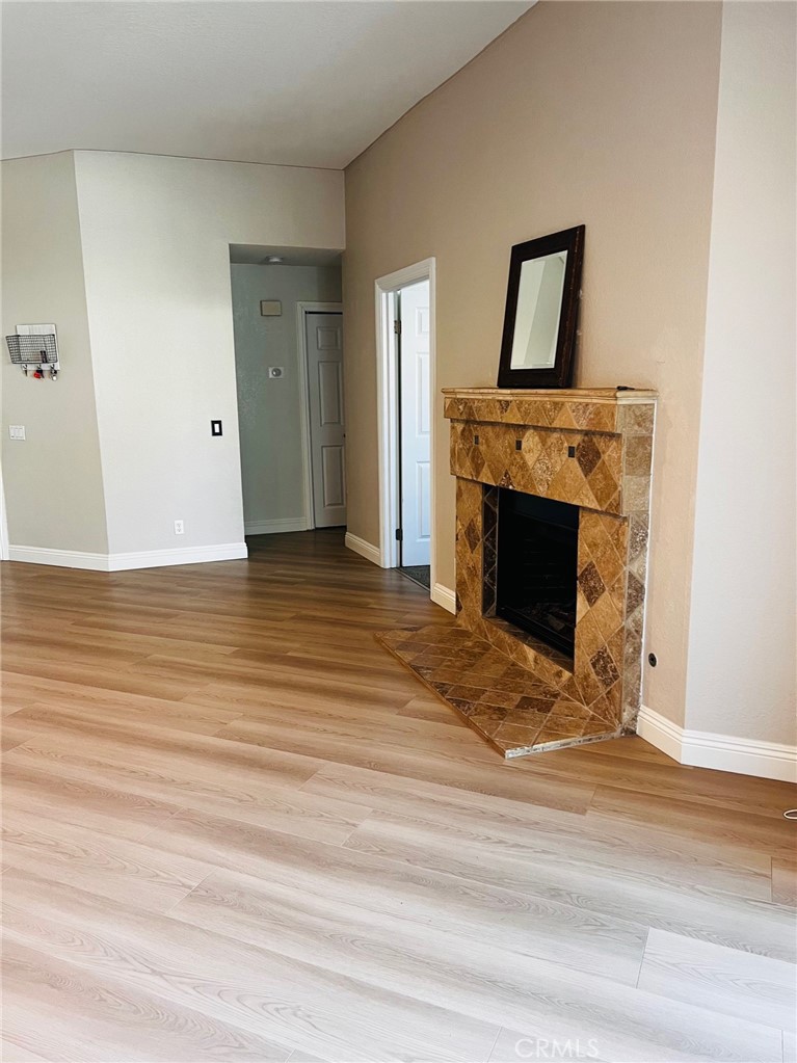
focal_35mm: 26
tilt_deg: -10.3
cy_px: 532
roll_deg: +1.4
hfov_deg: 53.1
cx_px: 398
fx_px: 798
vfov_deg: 67.3
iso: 160
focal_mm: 5.7
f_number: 1.5
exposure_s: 1/60
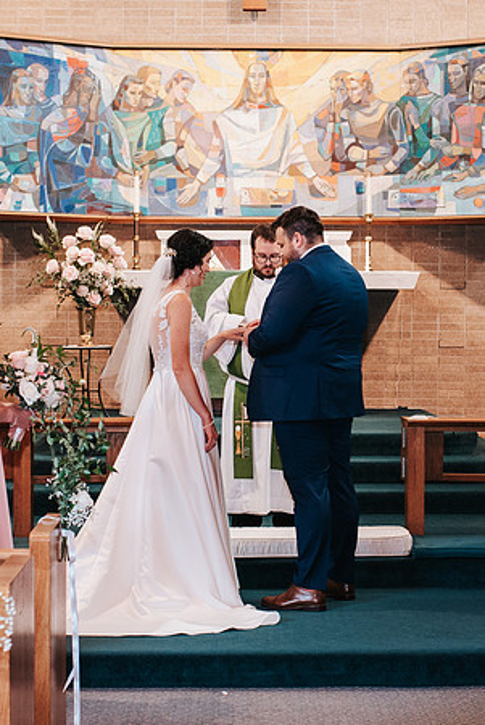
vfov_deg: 24.6
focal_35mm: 82
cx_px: 263
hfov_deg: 16.6
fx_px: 1663
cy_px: 354
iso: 800
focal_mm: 35
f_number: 3.2
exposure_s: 1/125
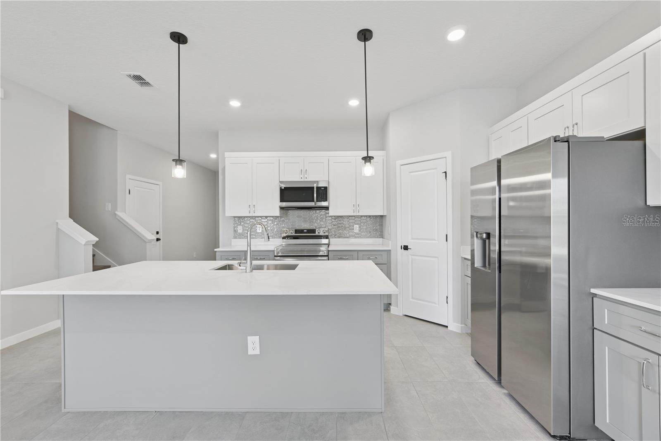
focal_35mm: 14
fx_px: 257
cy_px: 220
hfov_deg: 104.3
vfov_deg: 81.2
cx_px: 330
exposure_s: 1/5
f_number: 9
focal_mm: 14
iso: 100
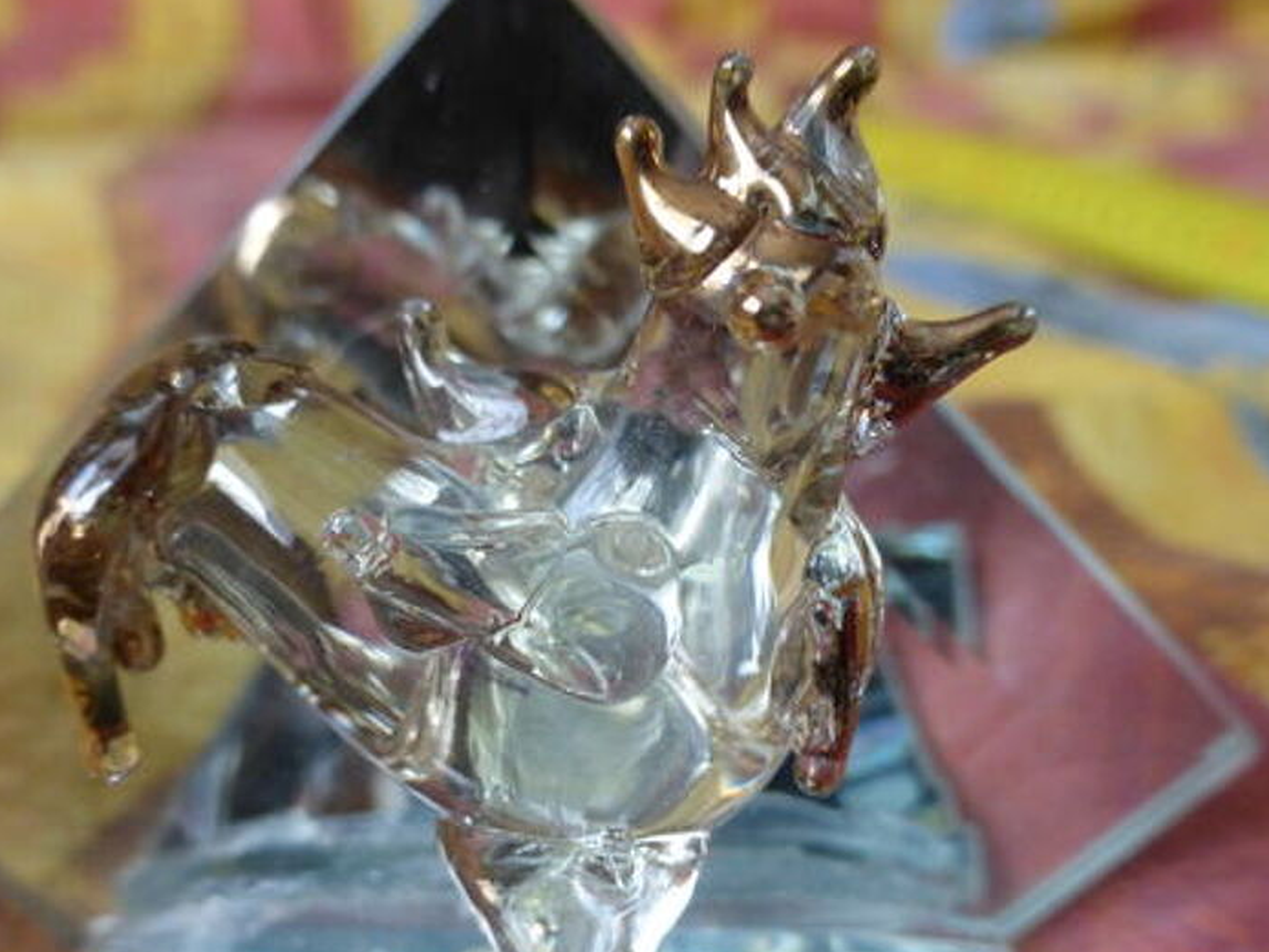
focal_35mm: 36
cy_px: 634
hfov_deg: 51.3
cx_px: 603
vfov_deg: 39.2
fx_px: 1320
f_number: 3.3
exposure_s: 1/60
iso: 320
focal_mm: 4.3
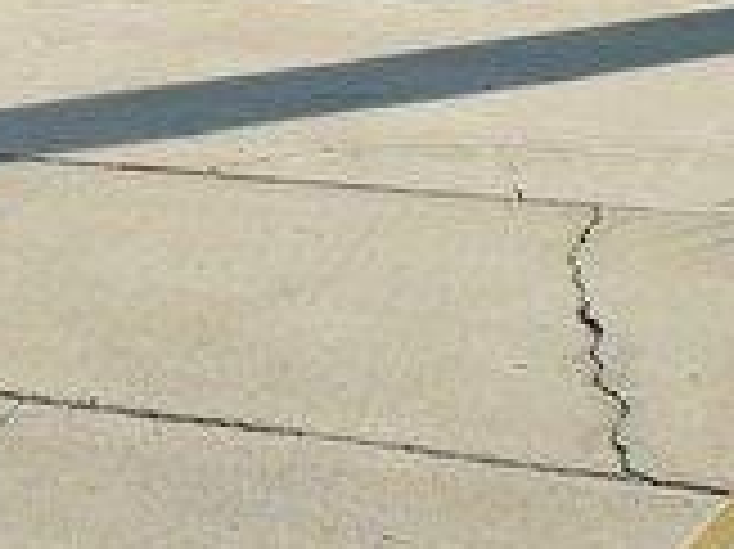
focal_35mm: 106
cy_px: -270
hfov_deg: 17.0
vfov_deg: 13.2
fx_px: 2246
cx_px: -338
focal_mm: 4.7
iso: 64
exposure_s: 1/217
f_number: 6.3
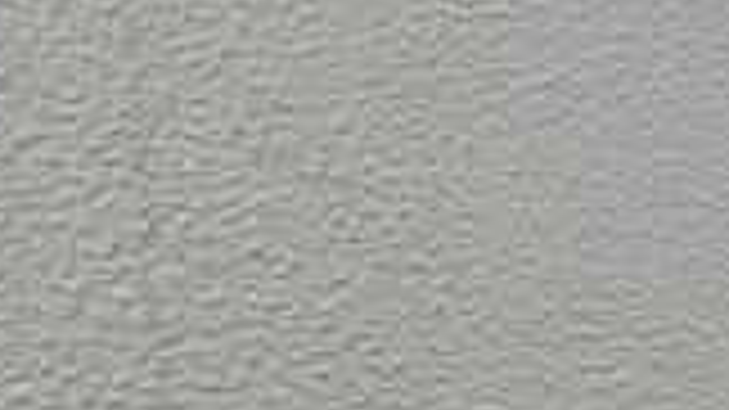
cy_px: 117
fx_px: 1353
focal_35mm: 70
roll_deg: +0.5
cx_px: 1660
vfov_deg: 17.1
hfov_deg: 16.3
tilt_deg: -0.3
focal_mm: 1.57
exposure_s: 1/223
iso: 32
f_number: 1.8
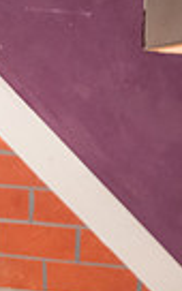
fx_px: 12738
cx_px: -379
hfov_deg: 0.8
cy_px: 77
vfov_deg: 1.3
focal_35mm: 1605
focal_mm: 370
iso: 5600
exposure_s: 1/160
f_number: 6.3
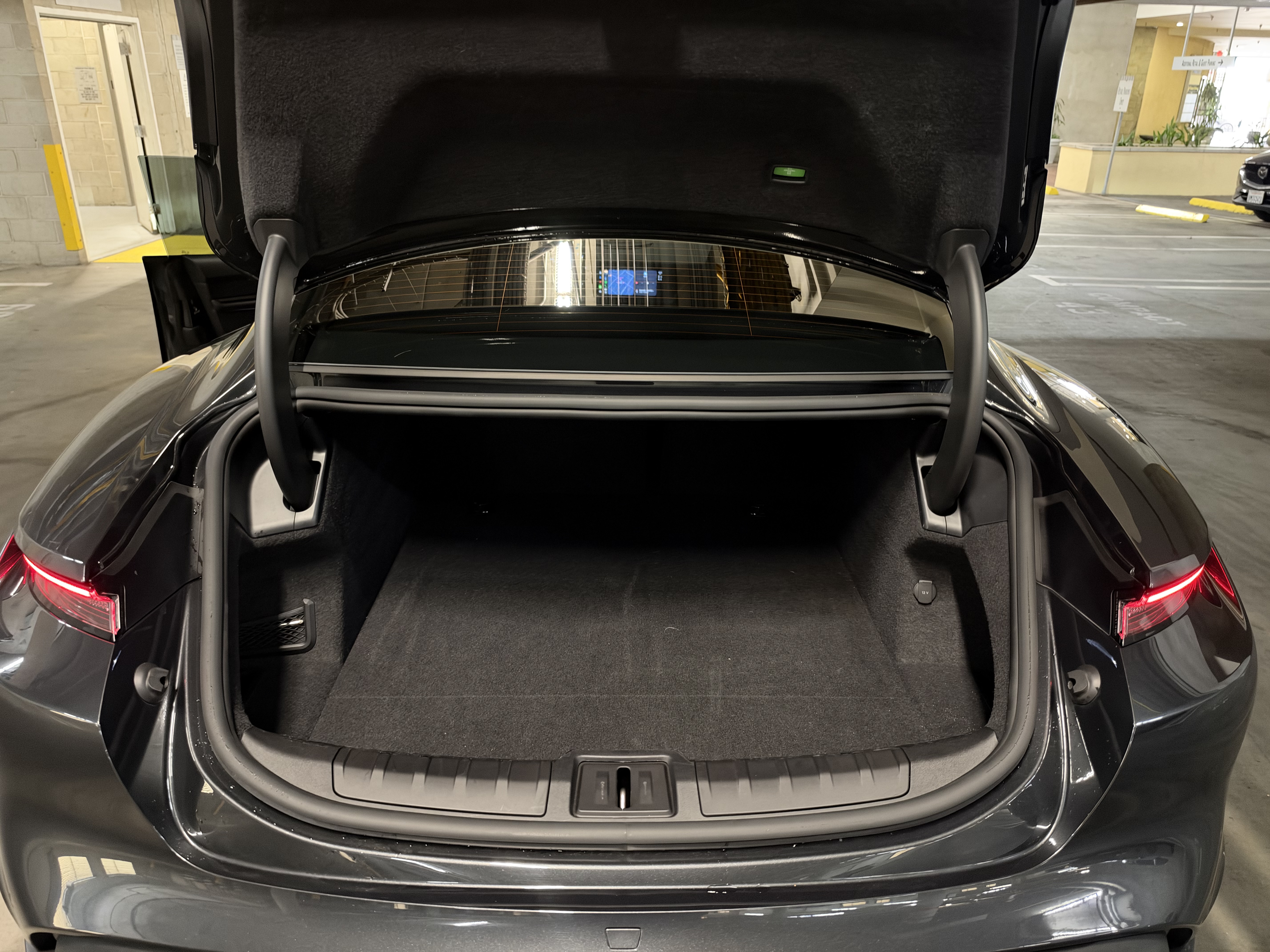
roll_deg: -0.4
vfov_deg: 56.8
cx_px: 635
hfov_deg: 71.6
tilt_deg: -23.3
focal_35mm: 24
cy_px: 476
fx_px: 881
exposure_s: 1/30
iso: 800
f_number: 1.48
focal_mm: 6.93
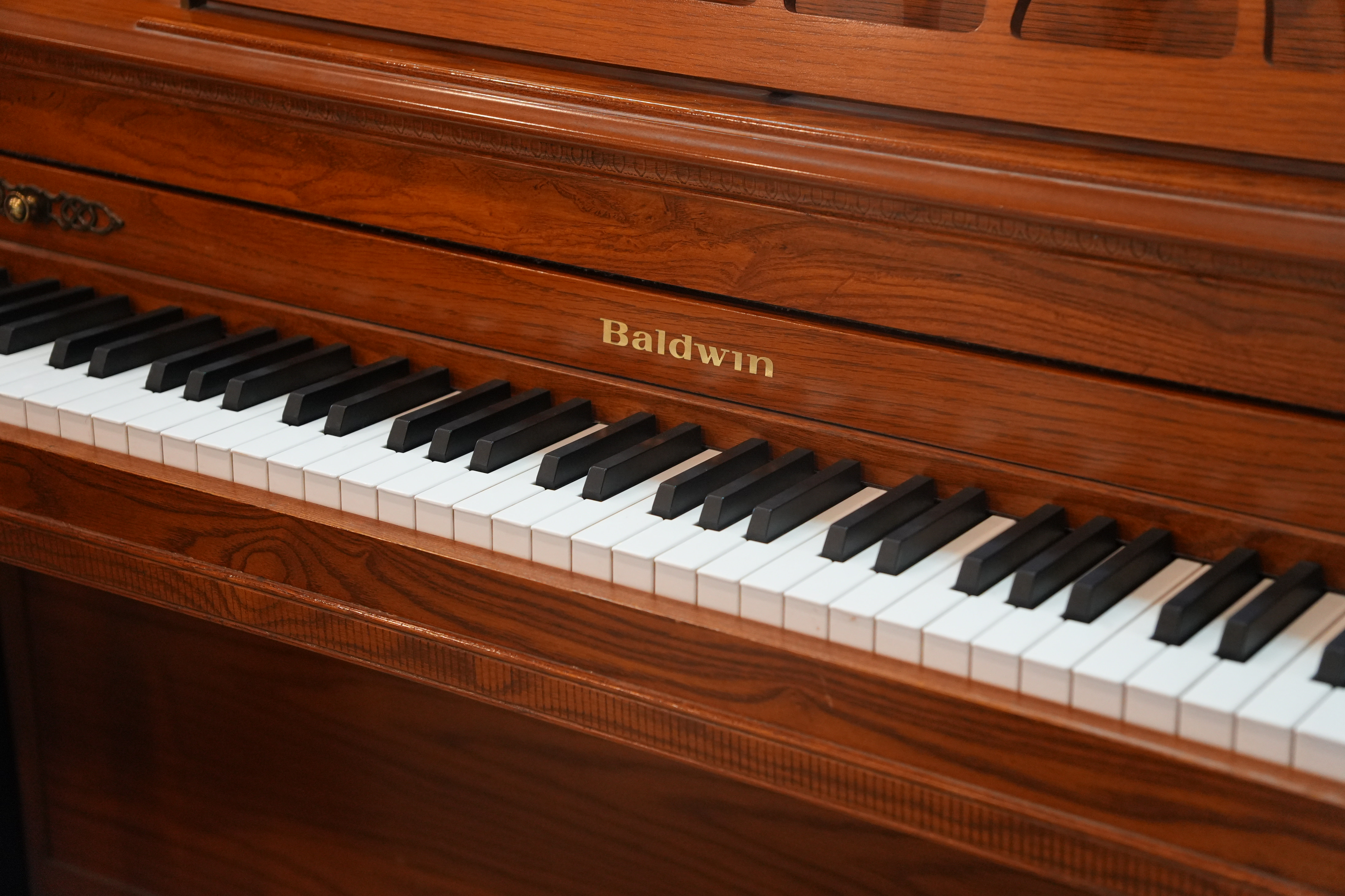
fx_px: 2577
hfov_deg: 29.3
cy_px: 448
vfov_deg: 19.7
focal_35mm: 69
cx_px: 672
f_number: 2.8
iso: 2000
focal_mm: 46
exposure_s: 1/160
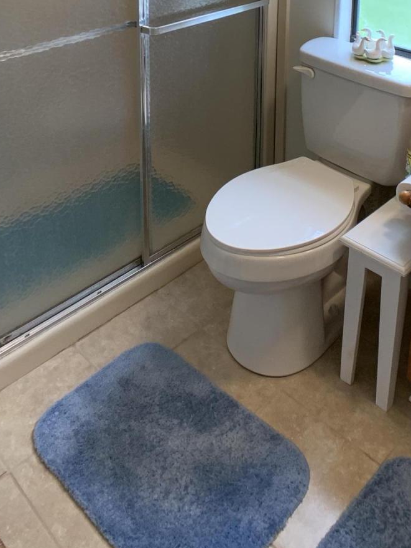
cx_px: 228
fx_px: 934
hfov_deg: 24.8
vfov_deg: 30.1
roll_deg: -1.5
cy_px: -16
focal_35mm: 59
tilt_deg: -12.9
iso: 80
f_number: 1.8
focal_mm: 4.25
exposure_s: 1/60
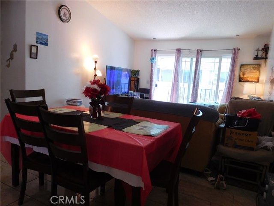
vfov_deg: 54.9
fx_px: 198
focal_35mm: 25
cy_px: 103
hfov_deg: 69.4
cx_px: 137
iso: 140
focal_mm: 4.5
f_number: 3.4
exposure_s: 1/30
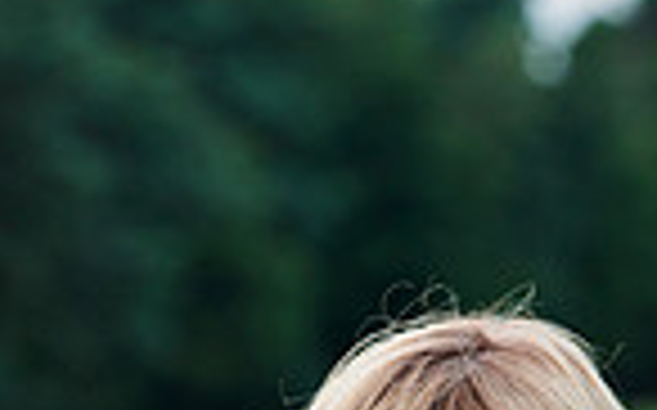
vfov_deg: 3.0
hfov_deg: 4.8
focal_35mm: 439
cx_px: 376
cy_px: 910
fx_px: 7854
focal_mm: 140
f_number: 6.3
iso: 640
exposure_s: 1/200
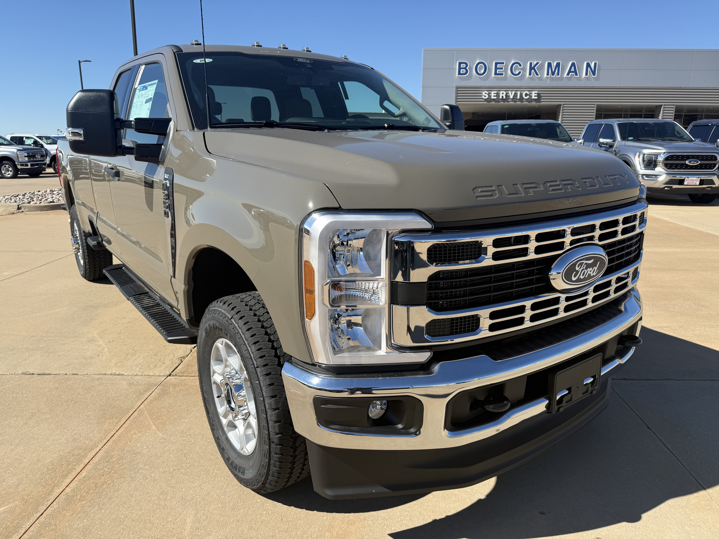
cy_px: 270
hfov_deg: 71.6
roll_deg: -0.1
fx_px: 498
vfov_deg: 56.8
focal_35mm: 24
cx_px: 360
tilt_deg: -11.9
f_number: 1.78
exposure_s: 1/4167
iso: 80
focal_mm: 6.76
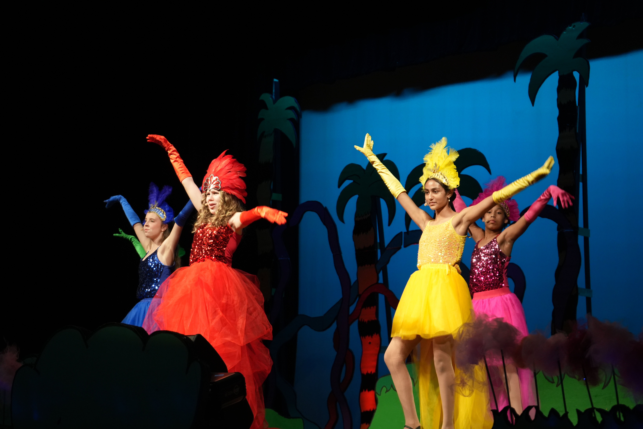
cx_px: 322
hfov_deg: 28.8
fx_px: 1250
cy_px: 214
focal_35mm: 70
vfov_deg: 19.5
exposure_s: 1/160
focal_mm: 70
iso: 3200
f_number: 5.6
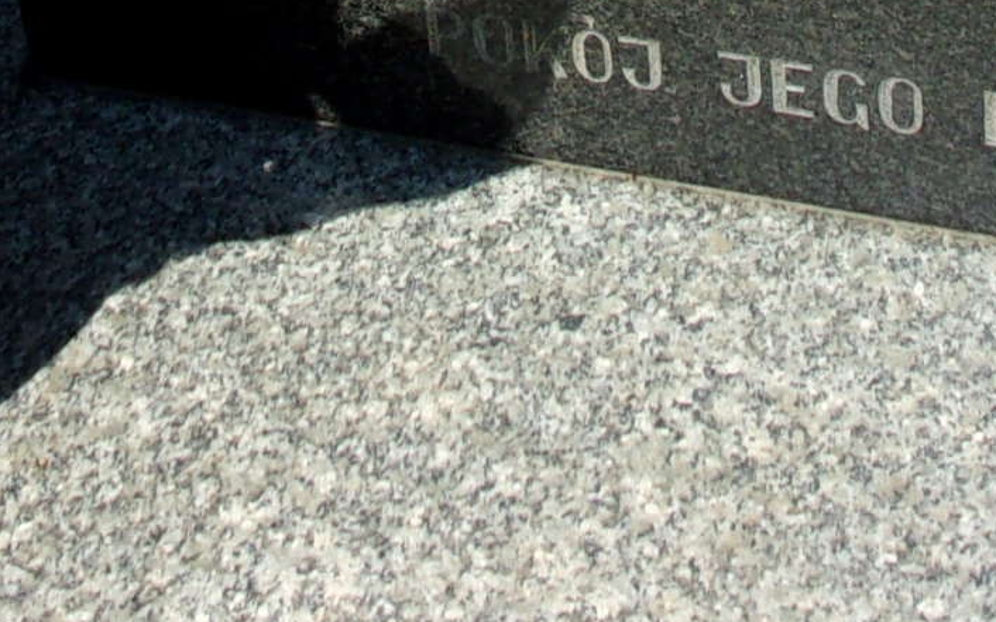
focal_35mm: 109
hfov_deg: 19.1
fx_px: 2958
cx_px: 585
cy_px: -609
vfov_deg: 11.0
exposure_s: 1/100
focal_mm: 5.1
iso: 80
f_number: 10.8
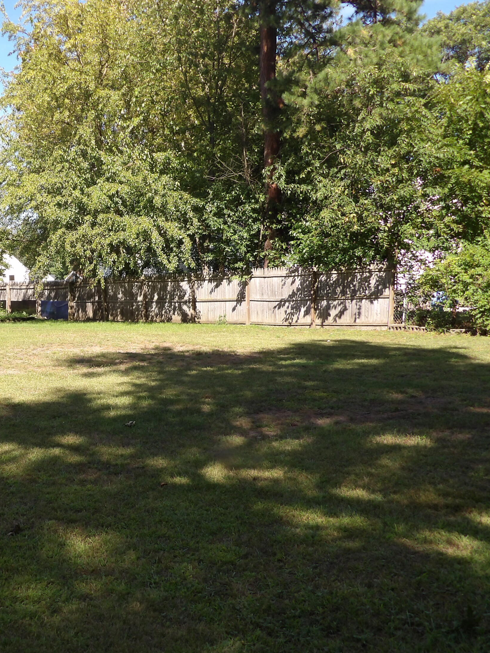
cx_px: 53
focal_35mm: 45
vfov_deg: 42.1
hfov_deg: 30.8
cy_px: 329
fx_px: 849
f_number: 3.1
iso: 100
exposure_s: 1/569
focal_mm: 5.9
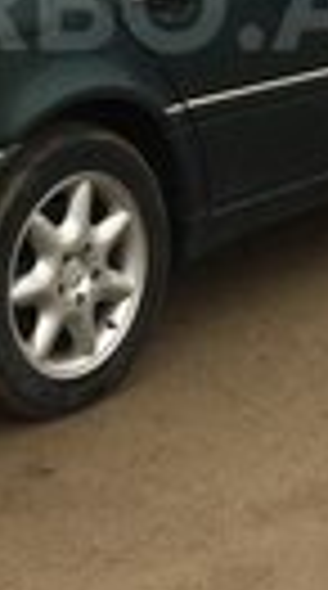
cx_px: 108
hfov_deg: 10.0
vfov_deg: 17.5
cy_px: 0
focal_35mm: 120
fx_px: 1869
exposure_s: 1/466
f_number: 2.2
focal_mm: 4.15
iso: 32
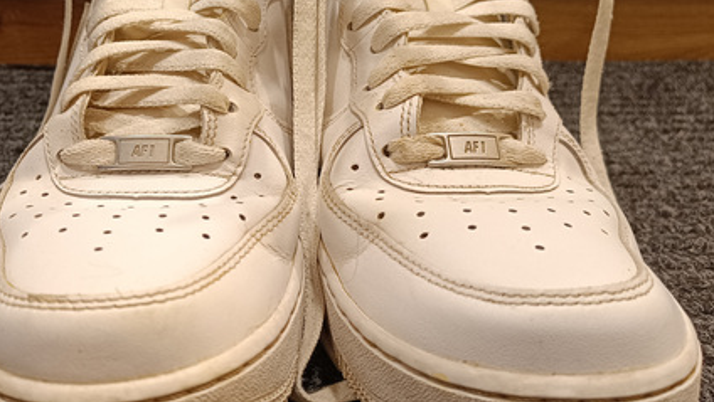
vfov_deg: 31.8
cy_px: 133
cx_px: 242
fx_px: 701
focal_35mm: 37
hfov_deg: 53.0
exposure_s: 1/33.3
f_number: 1.88
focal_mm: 5.59
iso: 574
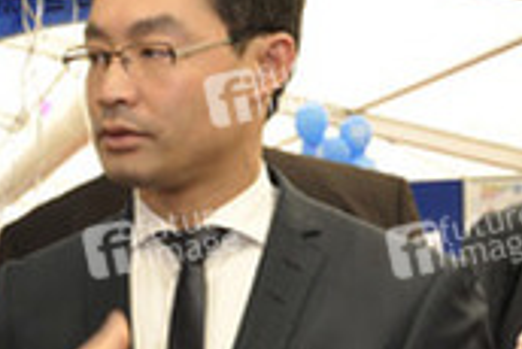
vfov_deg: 14.4
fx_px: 1364
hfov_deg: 20.3
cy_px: 319
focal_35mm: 94
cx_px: -103
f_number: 5
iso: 400
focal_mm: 24
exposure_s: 1/50
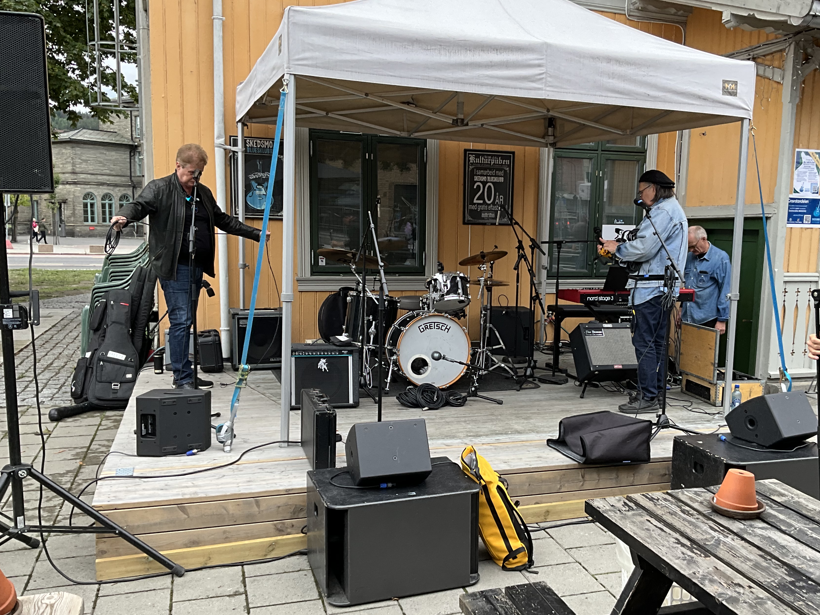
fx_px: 829
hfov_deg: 52.4
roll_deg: -1.6
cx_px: 481
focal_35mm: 35
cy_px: 336
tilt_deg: -6.8
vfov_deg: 40.7
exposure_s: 1/203
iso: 20
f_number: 1.8
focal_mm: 3
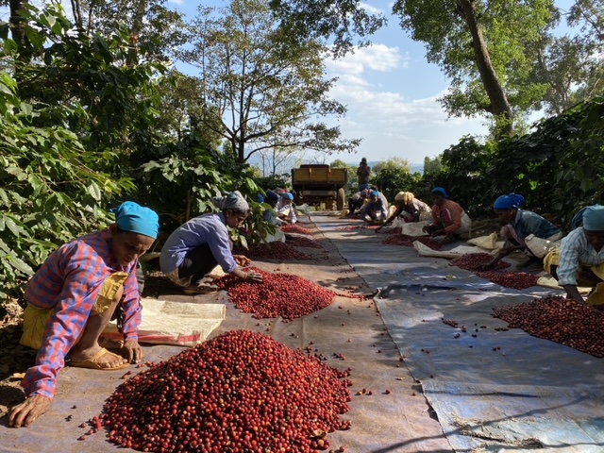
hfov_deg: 67.3
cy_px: 226
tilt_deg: -7.7
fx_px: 454
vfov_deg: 53.1
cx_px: 302
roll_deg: -0.2
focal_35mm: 26
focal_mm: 4.25
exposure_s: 1/822
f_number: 1.8
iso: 32
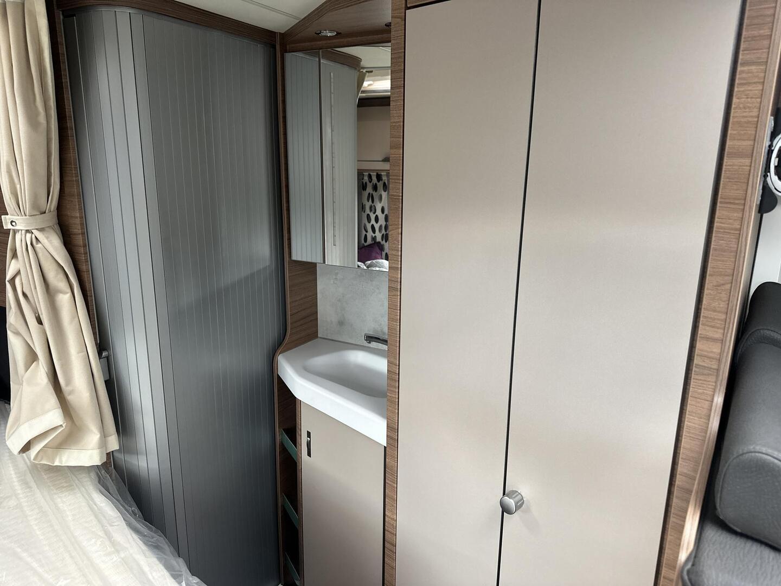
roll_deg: +0.4
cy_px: 293
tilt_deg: -9.0
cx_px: 390
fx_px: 541
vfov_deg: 56.8
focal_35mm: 24
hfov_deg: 71.6
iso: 200
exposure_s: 1/121
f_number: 1.78
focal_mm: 6.86
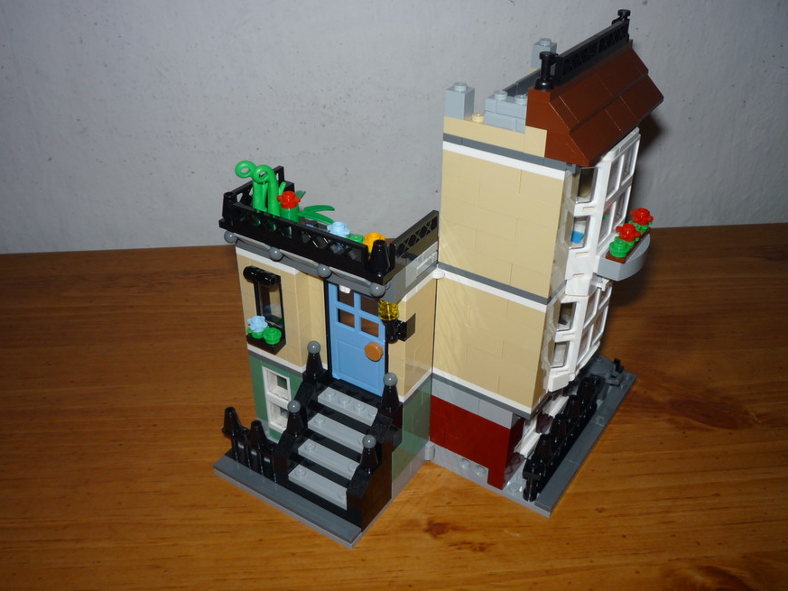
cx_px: 386
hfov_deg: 55.3
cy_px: 303
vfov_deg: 43.0
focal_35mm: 33
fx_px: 751
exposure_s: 1/30
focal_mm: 5.2
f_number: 4
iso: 100
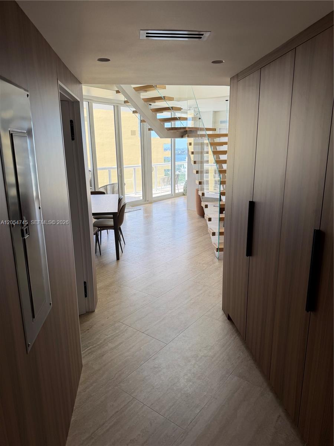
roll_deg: +0.8
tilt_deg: -14.0
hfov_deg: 56.8
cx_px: 167
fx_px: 309
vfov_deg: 71.6
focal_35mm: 24
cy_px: 223
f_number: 1.78
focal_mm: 6.76
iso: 50
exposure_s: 1/132
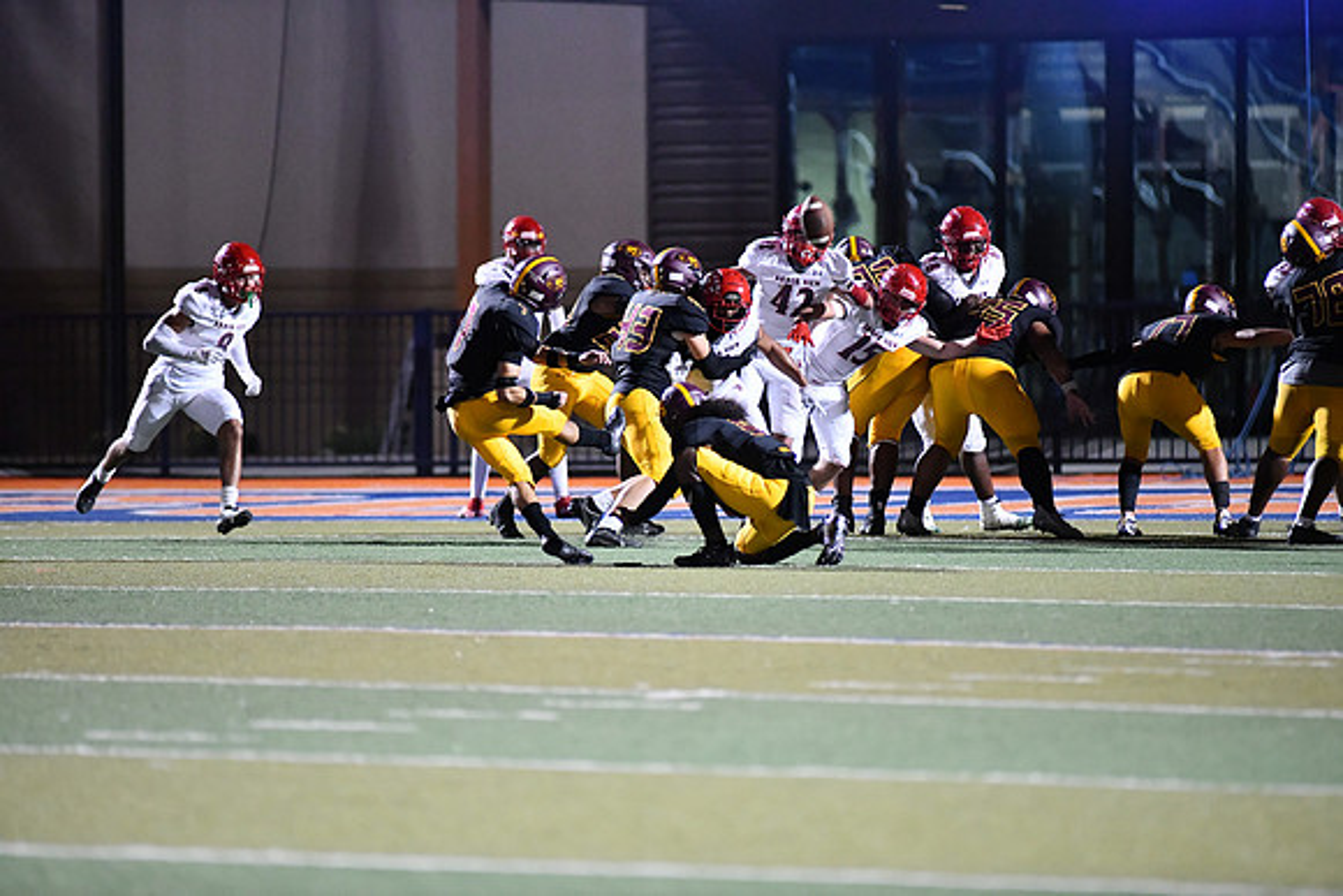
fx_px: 11194
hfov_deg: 6.9
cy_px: 448
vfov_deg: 4.6
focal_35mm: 300
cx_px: 672
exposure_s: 1/1000
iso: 7200
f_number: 2.8
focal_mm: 300
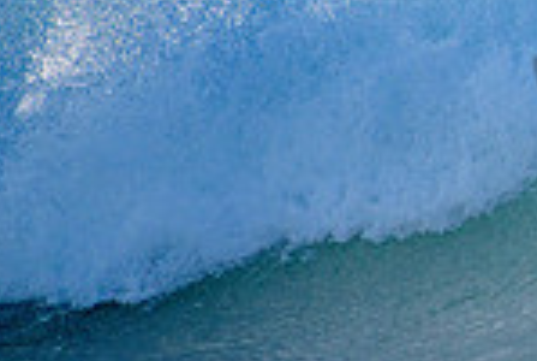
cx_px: 905
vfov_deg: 0.7
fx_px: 29026
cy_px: 81
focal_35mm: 1942
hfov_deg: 1.1
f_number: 5.6
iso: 180
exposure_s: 1/2000
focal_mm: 500
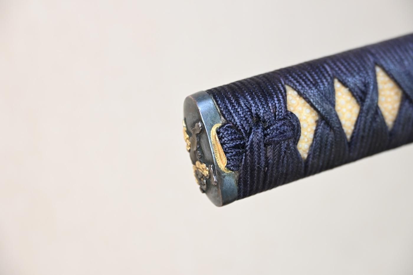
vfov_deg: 14.7
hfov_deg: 21.9
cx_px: 206
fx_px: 1067
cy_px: 138
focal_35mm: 93
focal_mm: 62
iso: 100
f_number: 5
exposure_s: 1/2
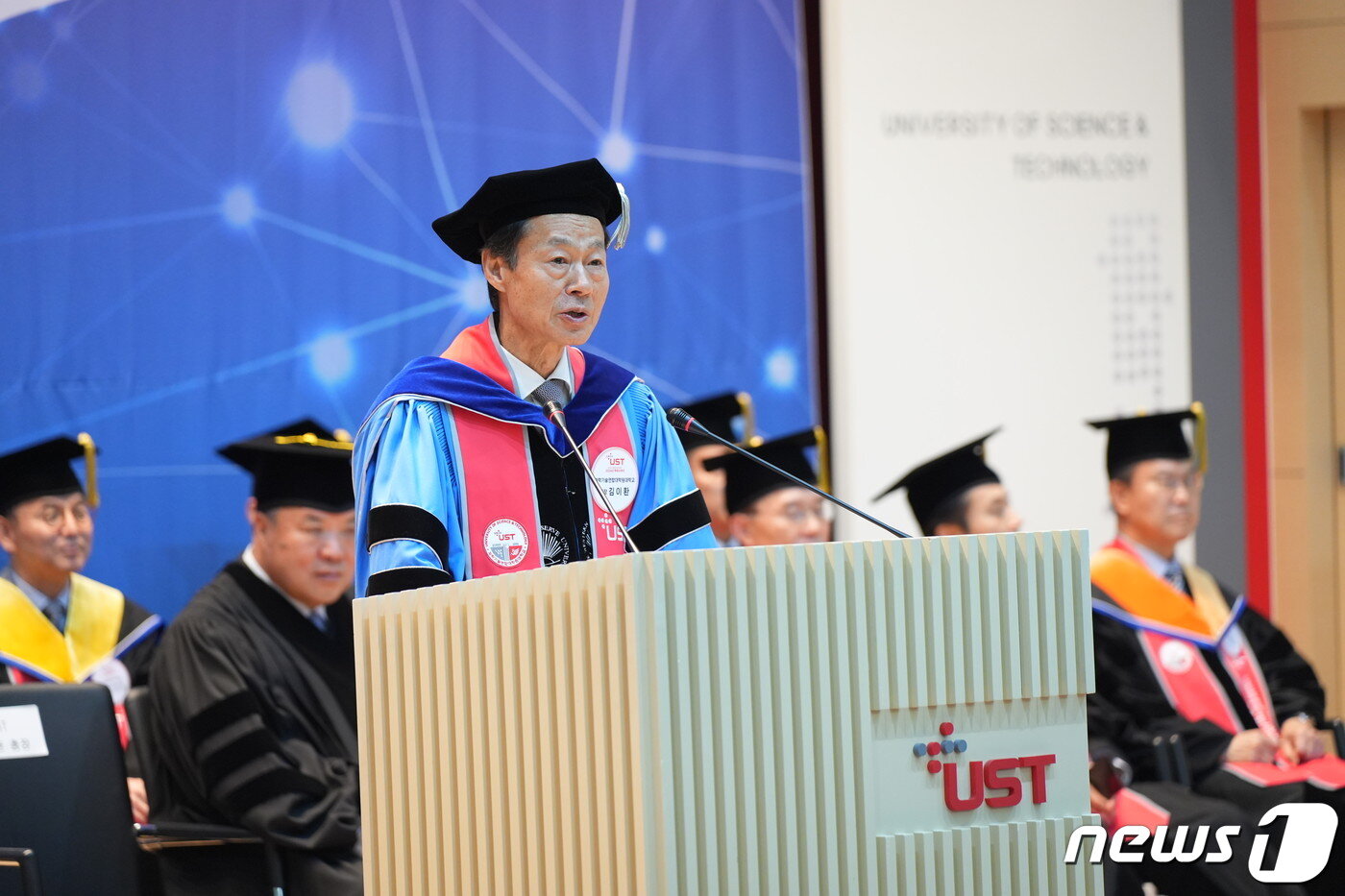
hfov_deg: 13.7
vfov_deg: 9.1
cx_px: 672
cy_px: 448
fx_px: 5603
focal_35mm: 150
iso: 2500
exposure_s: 1/200
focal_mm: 150
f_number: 3.2
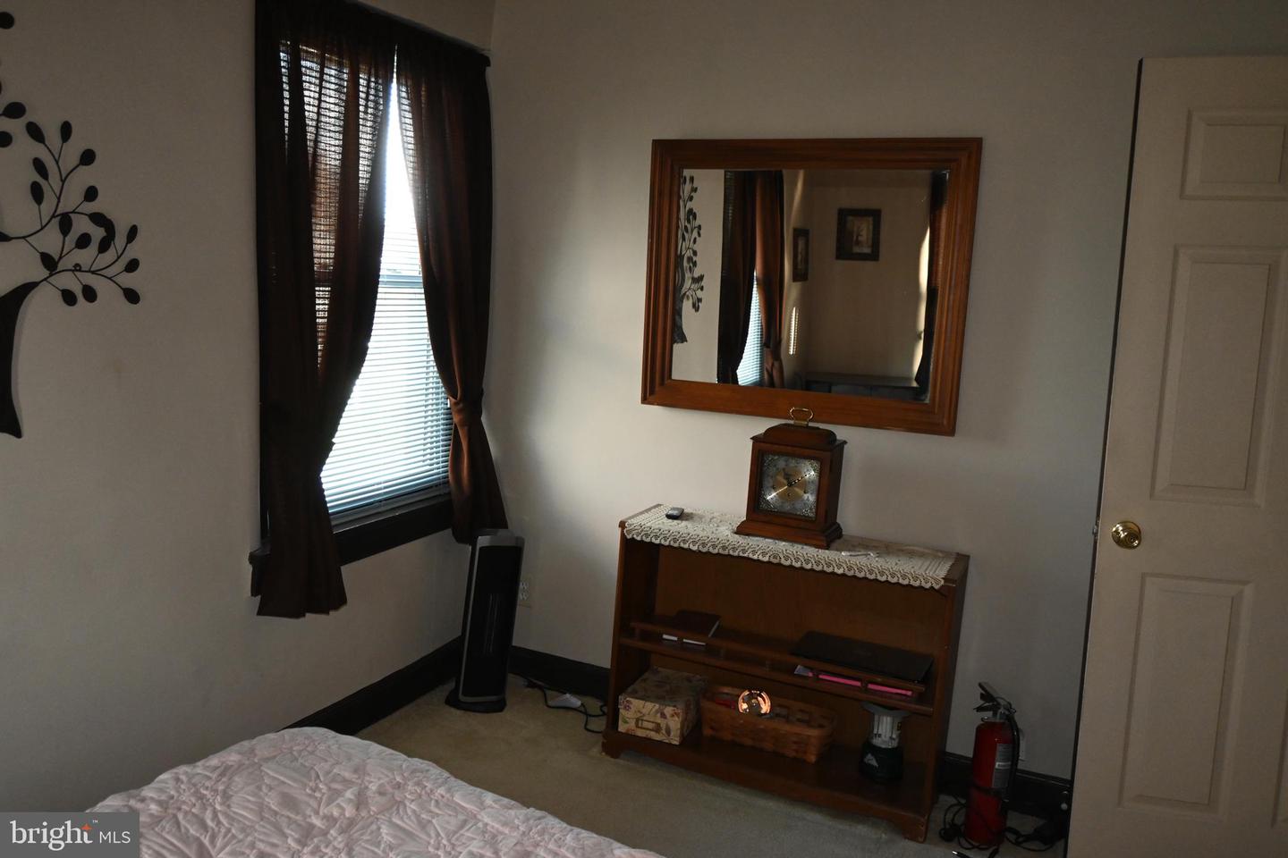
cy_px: 429
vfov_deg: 44.6
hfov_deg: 63.2
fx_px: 1046
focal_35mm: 29
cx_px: 644
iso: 1800
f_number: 3.8
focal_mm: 19.5
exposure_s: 1/60
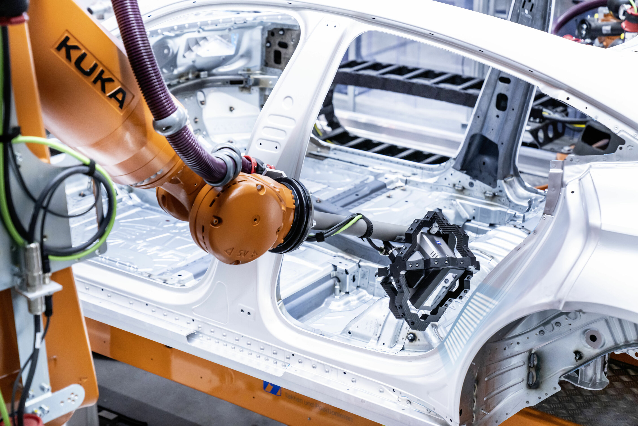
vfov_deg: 19.2
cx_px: 322
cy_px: 211
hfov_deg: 28.5
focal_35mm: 71
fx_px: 1258
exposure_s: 1/160
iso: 1250
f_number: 4
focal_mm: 70
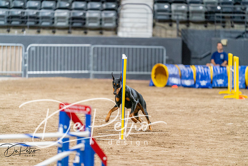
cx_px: 124
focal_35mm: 200
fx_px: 1378
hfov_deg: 10.3
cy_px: 83
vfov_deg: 6.9
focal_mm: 200
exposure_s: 1/250
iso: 6400
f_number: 2.8
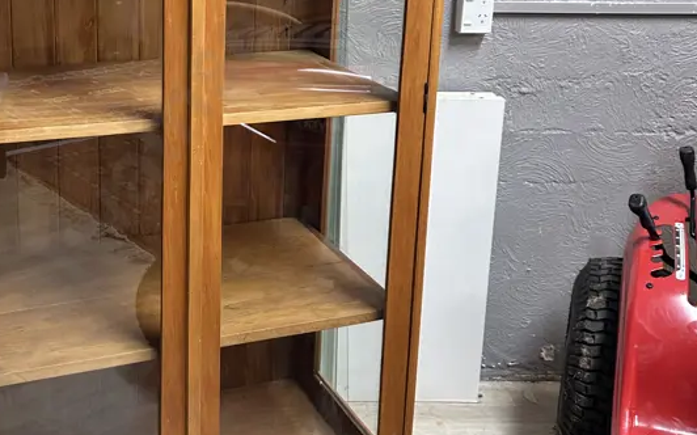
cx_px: 203
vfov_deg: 25.8
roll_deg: -0.9
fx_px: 930
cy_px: 86
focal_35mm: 49
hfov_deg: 40.3
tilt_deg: -14.7
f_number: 1.78
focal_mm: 6.86
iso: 250
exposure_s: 1/50
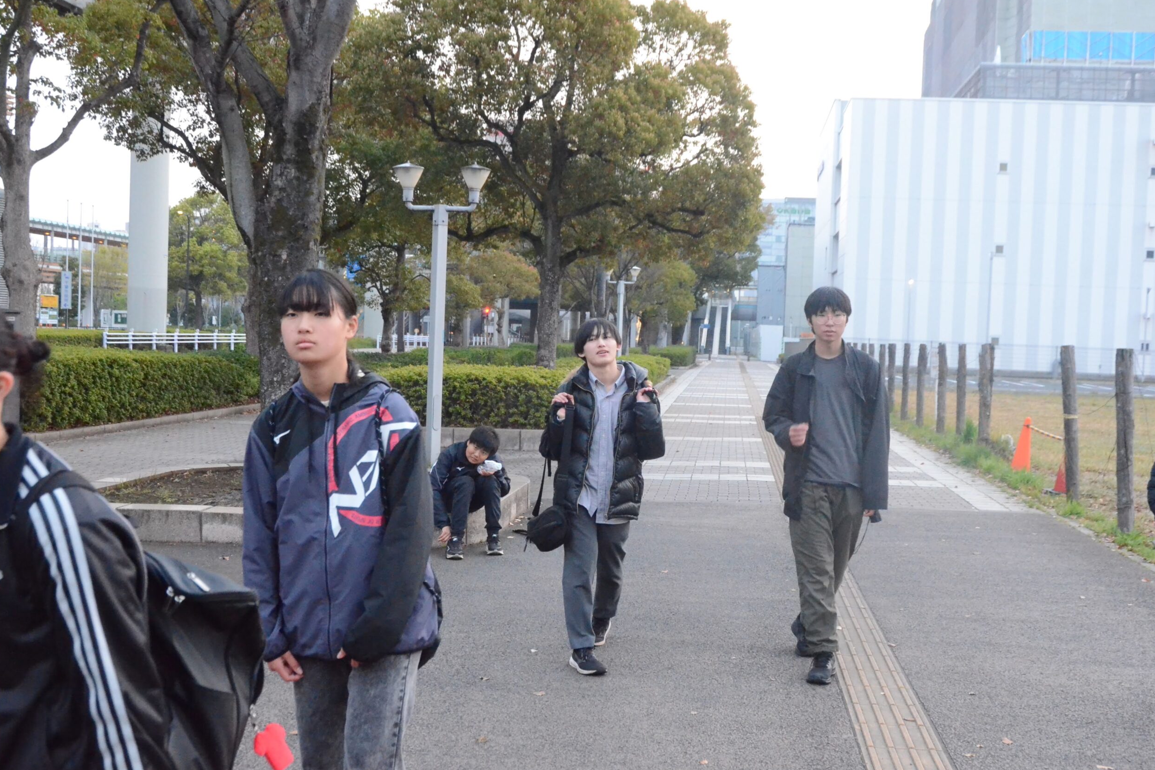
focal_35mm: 43
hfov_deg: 45.4
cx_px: 586
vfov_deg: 31.2
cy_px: 387
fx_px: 1379
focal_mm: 28
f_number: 5.6
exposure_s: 1/125
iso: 6400
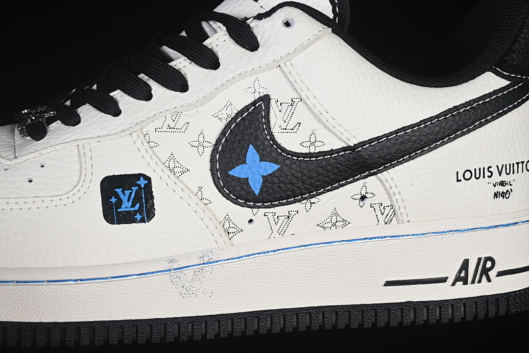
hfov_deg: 27.0
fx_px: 1102
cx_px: 264
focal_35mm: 75
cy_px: 176
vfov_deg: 18.2
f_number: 7.1
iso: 160
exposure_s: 1/80
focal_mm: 50
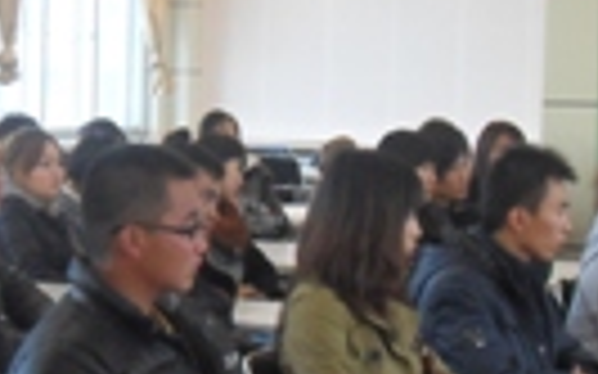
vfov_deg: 10.6
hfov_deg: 16.9
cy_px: 257
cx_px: 184
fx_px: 2004
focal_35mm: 123
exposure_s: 1/20
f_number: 3.9
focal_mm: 7.9
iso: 400
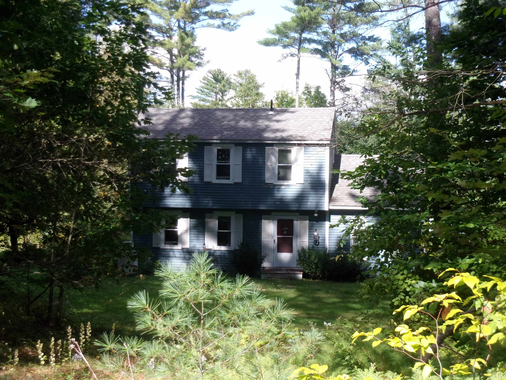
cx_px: 253
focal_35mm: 64
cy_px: 190
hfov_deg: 30.3
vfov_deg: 22.9
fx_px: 936
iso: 200
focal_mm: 11.5
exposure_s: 1/400
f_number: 5.2
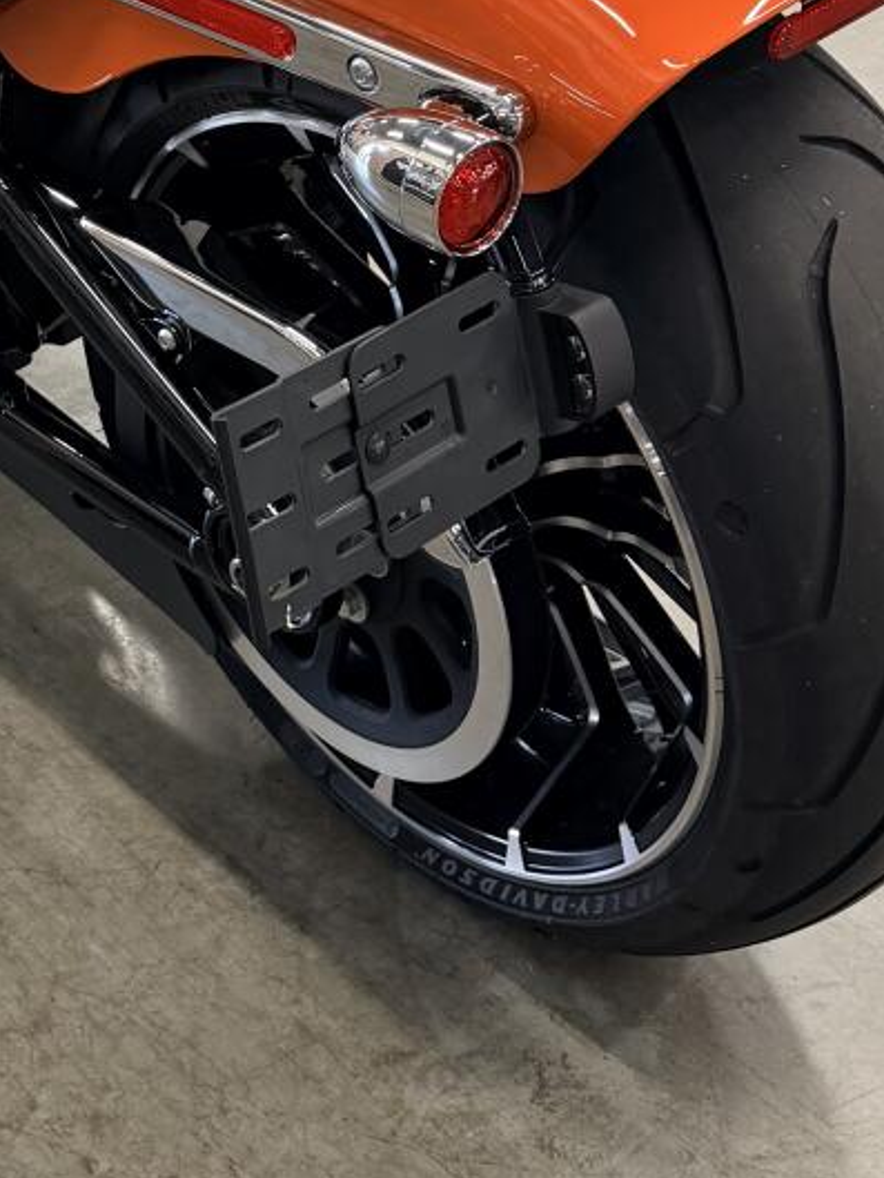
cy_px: 116
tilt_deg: -23.7
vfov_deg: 27.5
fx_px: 2314
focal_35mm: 68
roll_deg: -2.9
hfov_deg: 21.1
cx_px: 75
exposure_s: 1/60
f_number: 1.78
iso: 160
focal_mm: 6.76
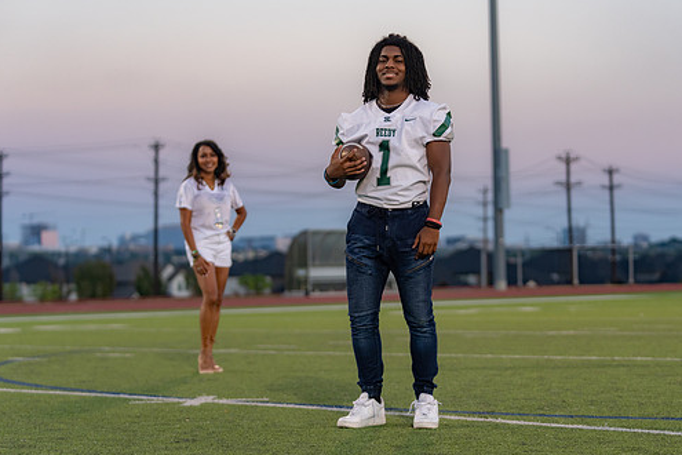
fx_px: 1913
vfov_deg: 13.6
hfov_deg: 20.2
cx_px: 393
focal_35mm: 101
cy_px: 214
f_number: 2.8
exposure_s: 1/400
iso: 640
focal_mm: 83
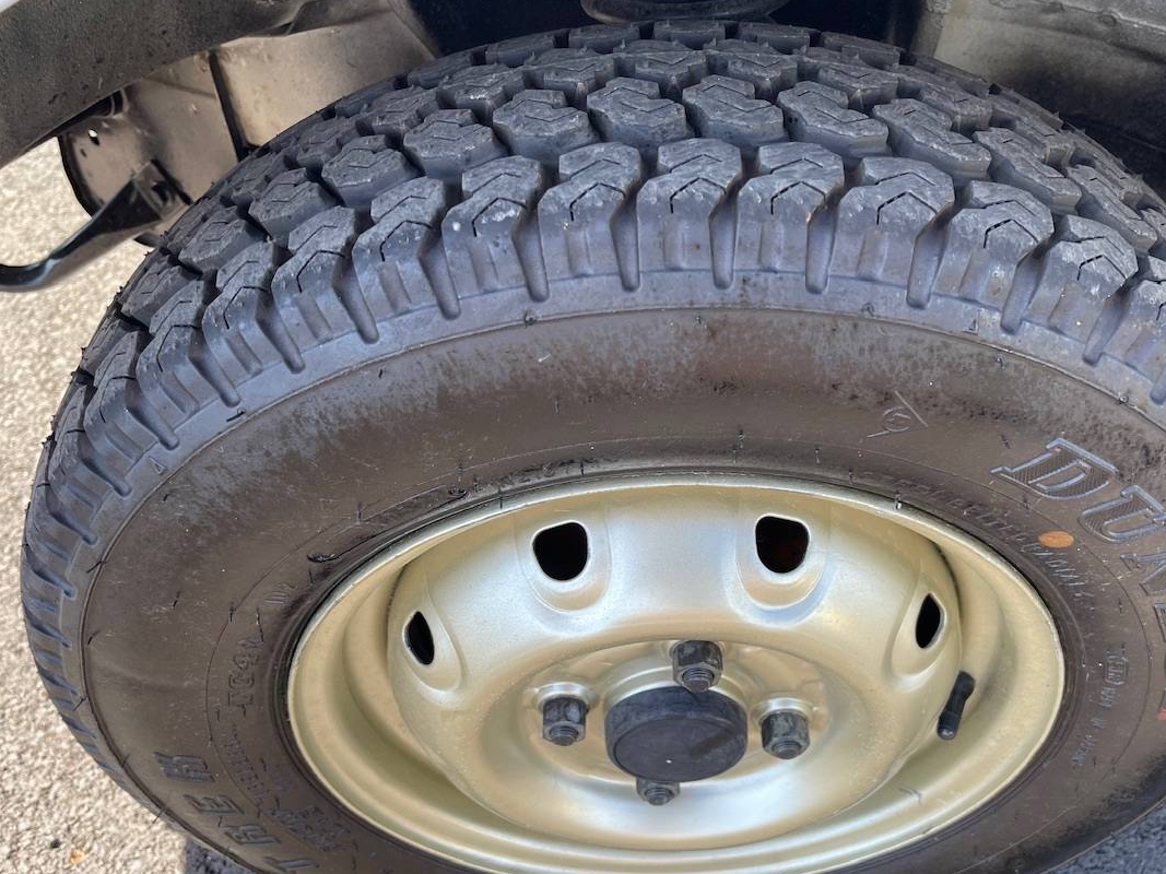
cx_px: 648
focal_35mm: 30
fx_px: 1010
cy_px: 501
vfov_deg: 46.6
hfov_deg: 59.8
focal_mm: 5.1
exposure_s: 1/155
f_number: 1.6
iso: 32
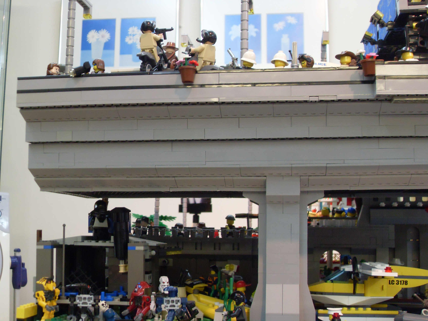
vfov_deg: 27.5
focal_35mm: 53
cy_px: 160
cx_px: 214
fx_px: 655
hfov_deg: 36.2
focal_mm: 8.4
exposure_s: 1/8
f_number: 3.4
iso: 200
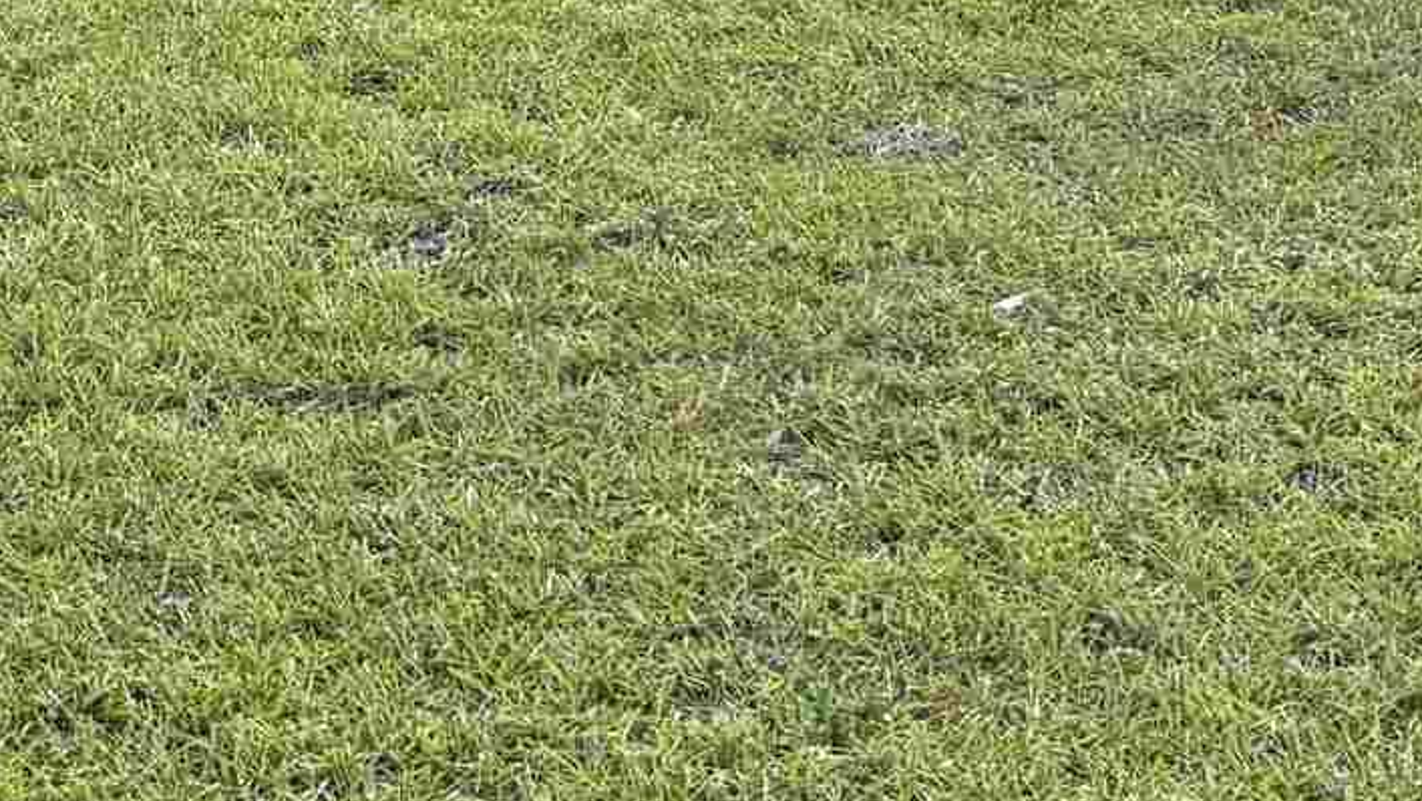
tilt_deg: +2.2
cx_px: 93
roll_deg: +1.3
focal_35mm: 123
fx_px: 4639
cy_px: -793
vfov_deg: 9.3
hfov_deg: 17.1
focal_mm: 5.96
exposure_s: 1/458
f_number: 1.6
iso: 50
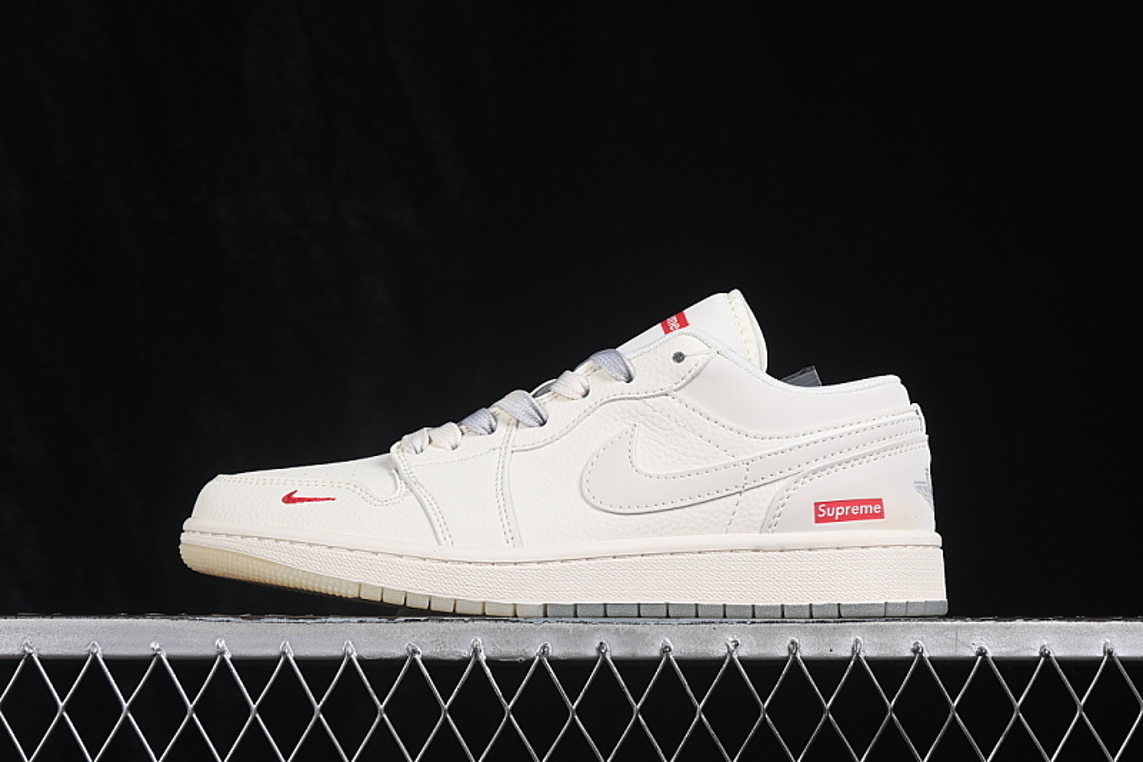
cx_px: 572
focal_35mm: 75
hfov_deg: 27.0
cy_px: 381
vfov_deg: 18.2
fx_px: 2381
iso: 160
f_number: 8
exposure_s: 1/80
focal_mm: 50
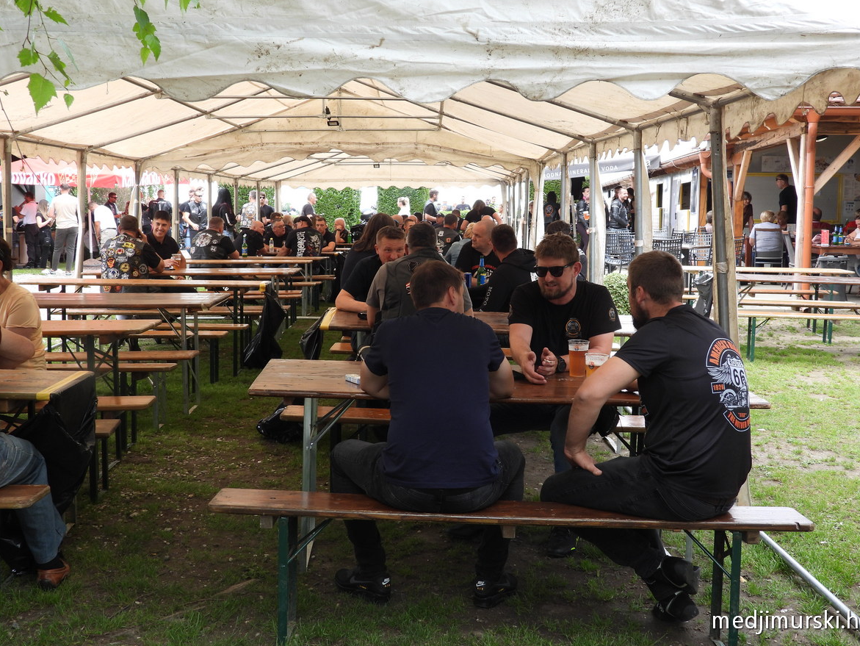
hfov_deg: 44.8
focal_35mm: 42
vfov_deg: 34.4
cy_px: 320
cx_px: 433
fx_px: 1044
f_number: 3.2
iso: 100
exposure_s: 1/100
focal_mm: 7.4
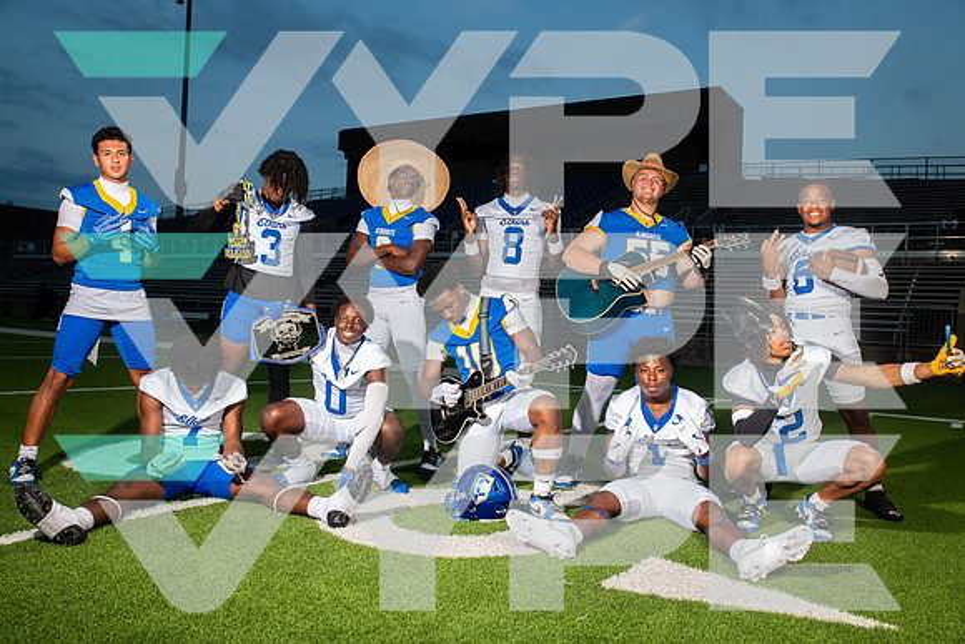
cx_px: 482
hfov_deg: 61.9
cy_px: 322
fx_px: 804
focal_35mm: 30
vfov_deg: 43.6
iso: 800
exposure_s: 1/320
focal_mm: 30
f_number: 7.1
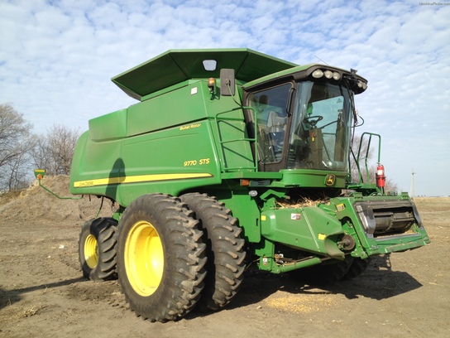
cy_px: 169
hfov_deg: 52.6
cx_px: 225
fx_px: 455
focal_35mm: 35
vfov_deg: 40.7
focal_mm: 4.28
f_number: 2.4
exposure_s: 1/1314
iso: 50
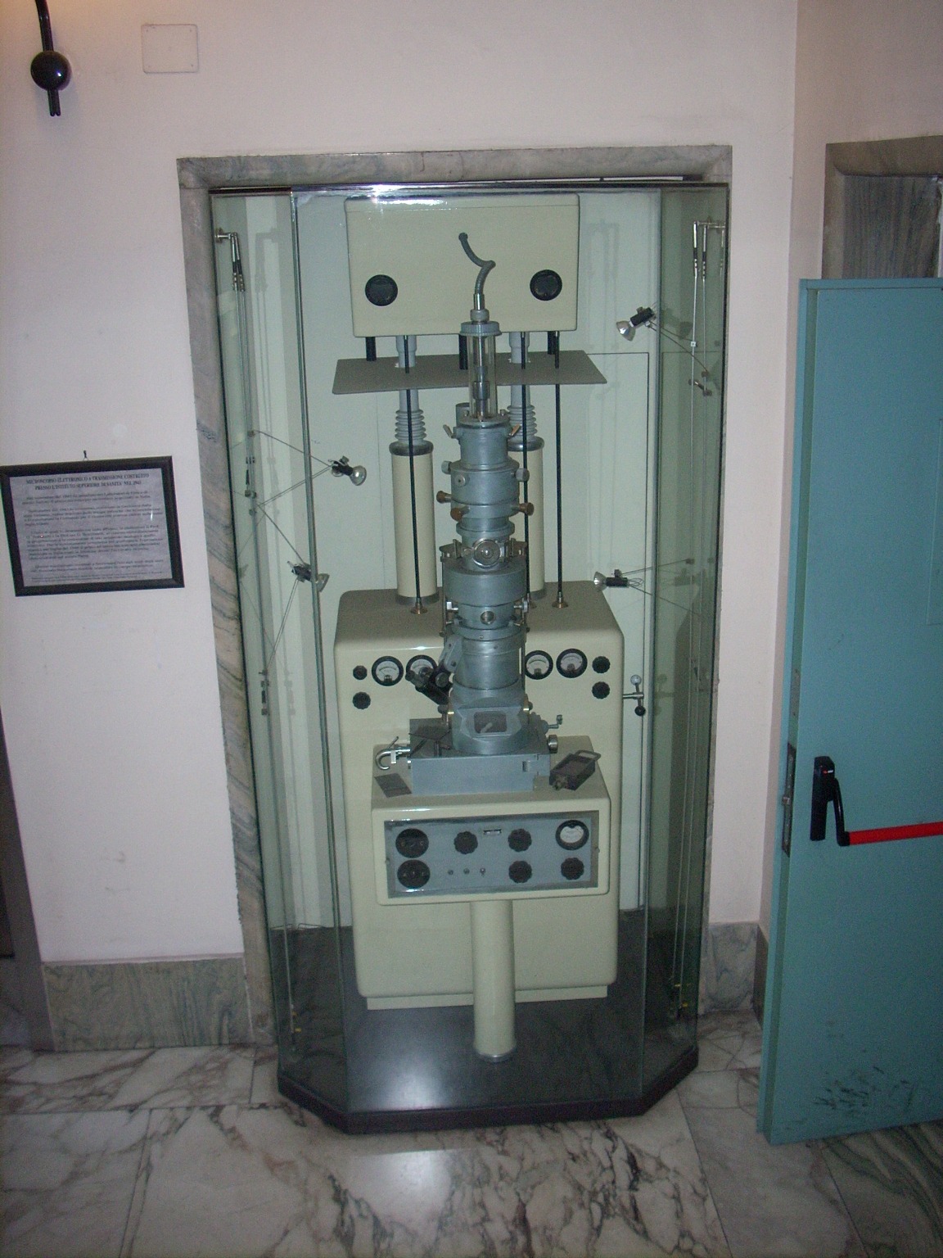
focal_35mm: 37
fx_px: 1344
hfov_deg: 38.7
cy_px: 629
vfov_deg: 50.1
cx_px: 472
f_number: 2.8
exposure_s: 1/60
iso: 200
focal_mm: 6.2
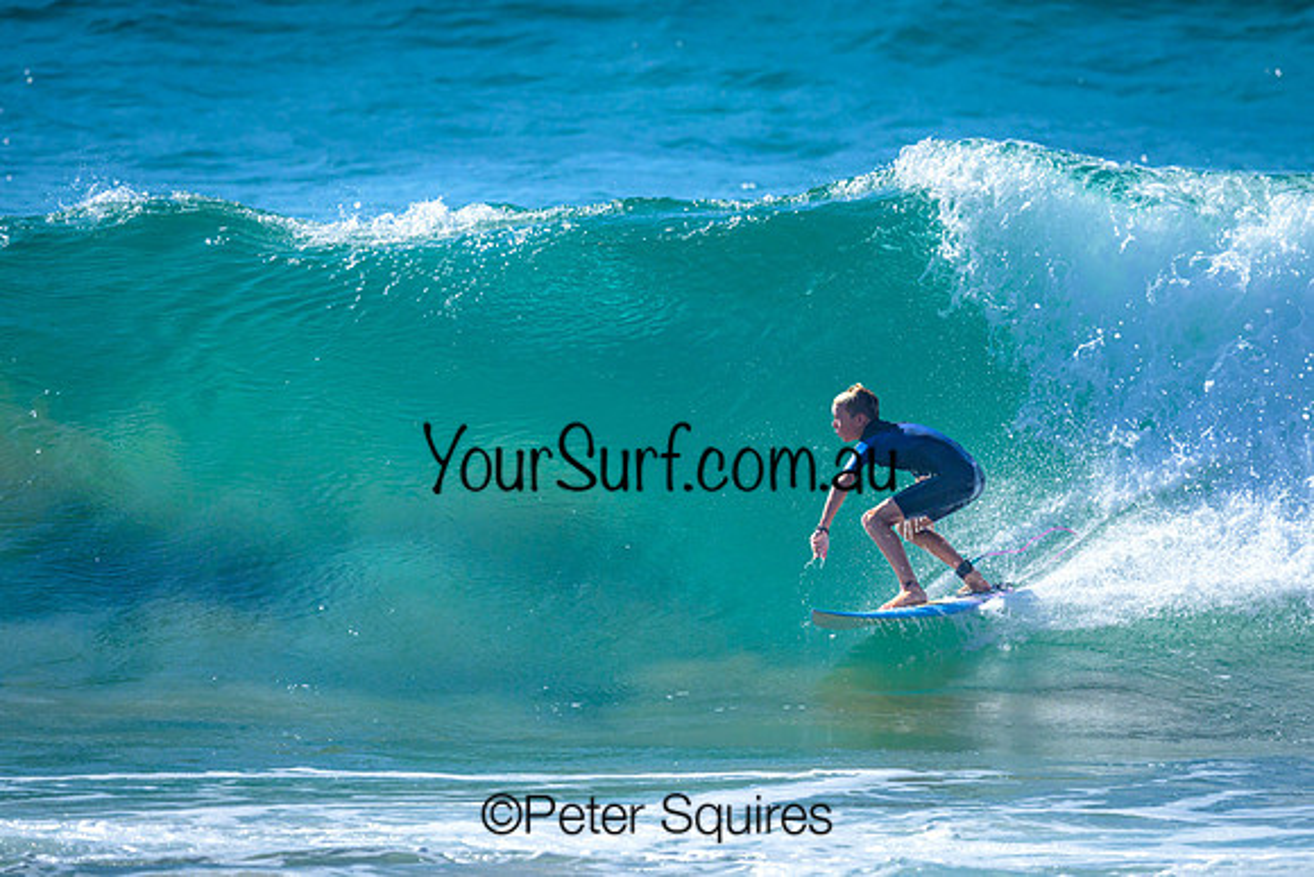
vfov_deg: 1.3
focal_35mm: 1099
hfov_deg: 1.9
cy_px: 465
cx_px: 755
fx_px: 40121
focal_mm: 800
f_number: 6.3
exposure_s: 1/3200
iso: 360
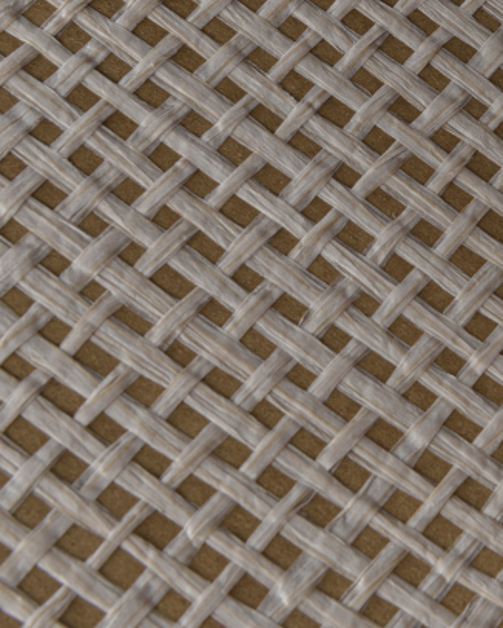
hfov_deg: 12.2
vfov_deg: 15.6
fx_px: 2250
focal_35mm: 121
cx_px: 751
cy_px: 30
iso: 40
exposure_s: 1/160
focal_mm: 35
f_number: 14
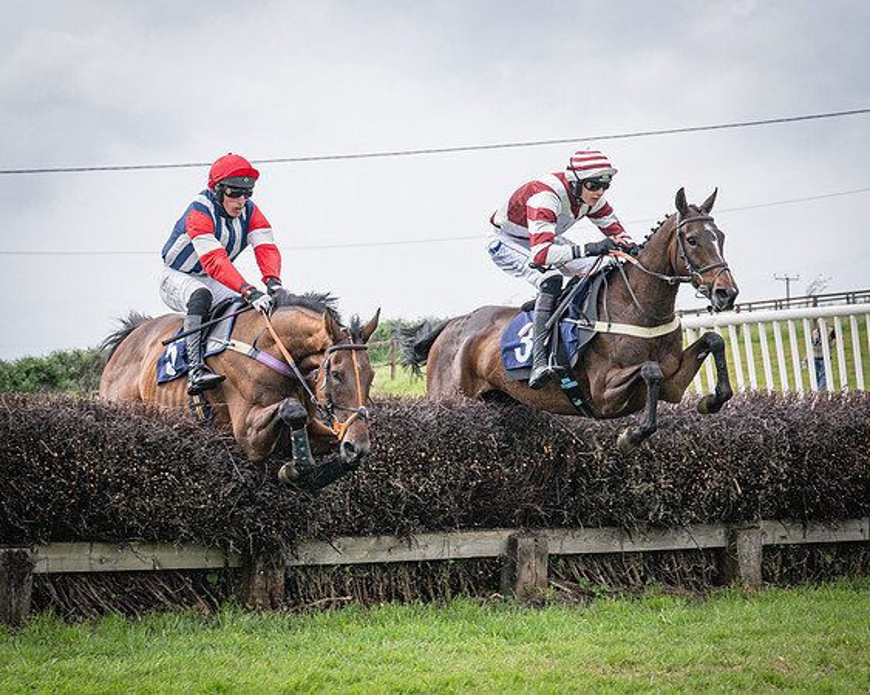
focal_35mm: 139
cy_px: 346
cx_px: 458
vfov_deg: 11.1
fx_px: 3574
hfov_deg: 13.9
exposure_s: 1/1600
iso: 400
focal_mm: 70
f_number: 4.5
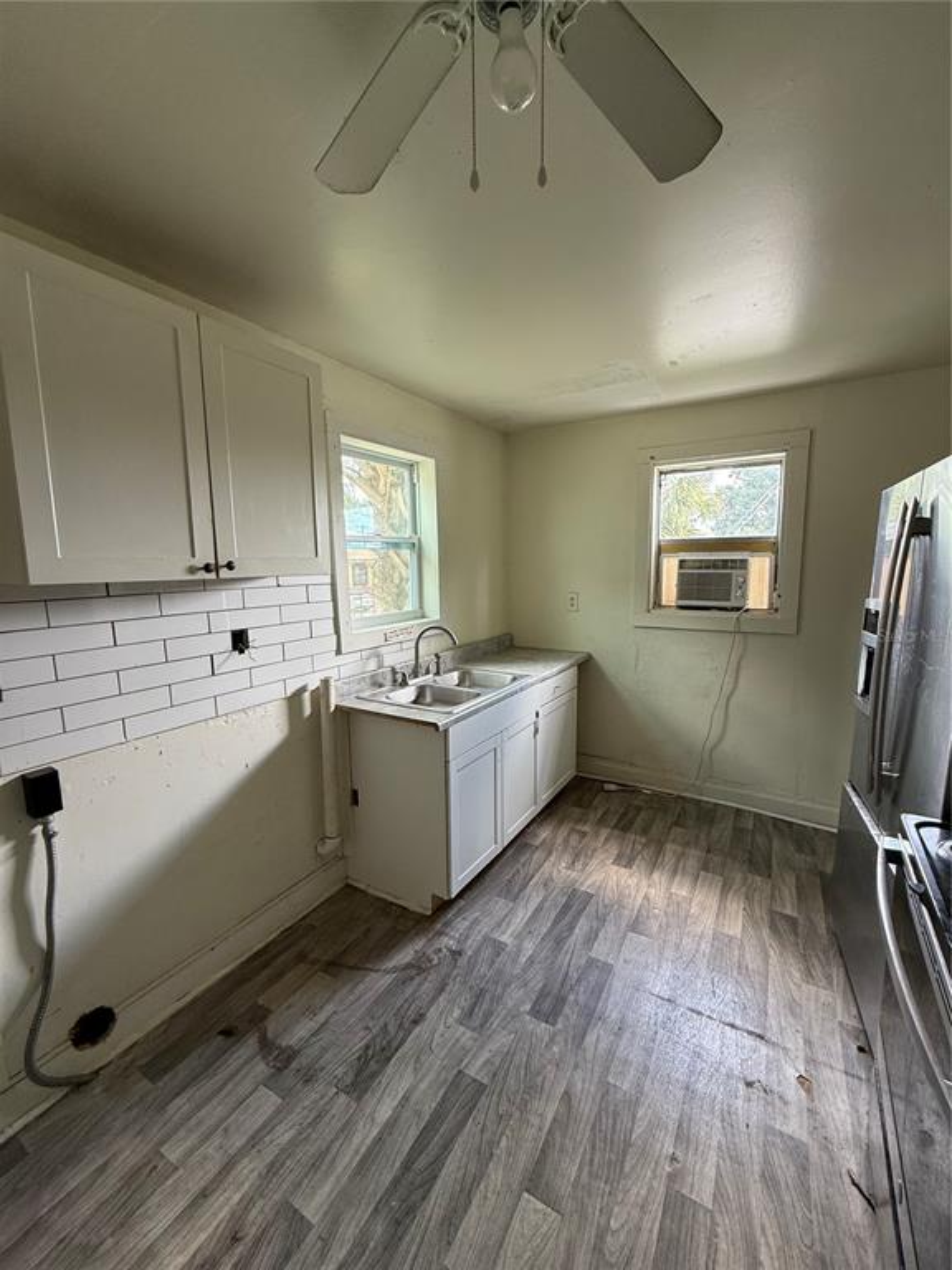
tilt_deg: -7.4
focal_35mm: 14
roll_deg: +1.6
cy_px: 635
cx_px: 476
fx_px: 513
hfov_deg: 85.7
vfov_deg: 102.1
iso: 160
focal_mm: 2.22
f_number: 2.2
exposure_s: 1/99
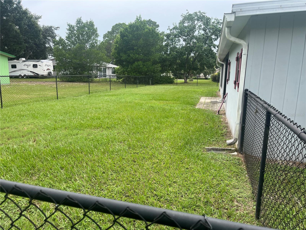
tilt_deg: -11.9
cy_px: 115
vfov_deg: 53.1
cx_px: 153
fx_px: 230
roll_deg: -1.5
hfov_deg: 67.3
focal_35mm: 26
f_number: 1.6
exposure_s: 1/1140
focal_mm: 5.1
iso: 50
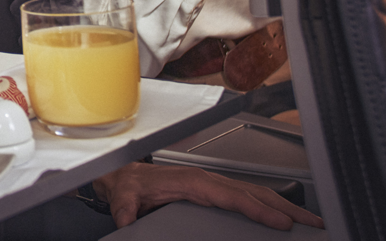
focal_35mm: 138
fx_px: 1452
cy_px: -197
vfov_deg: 9.1
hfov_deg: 14.0
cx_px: -218
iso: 200
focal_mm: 33
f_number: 4
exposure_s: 1/160
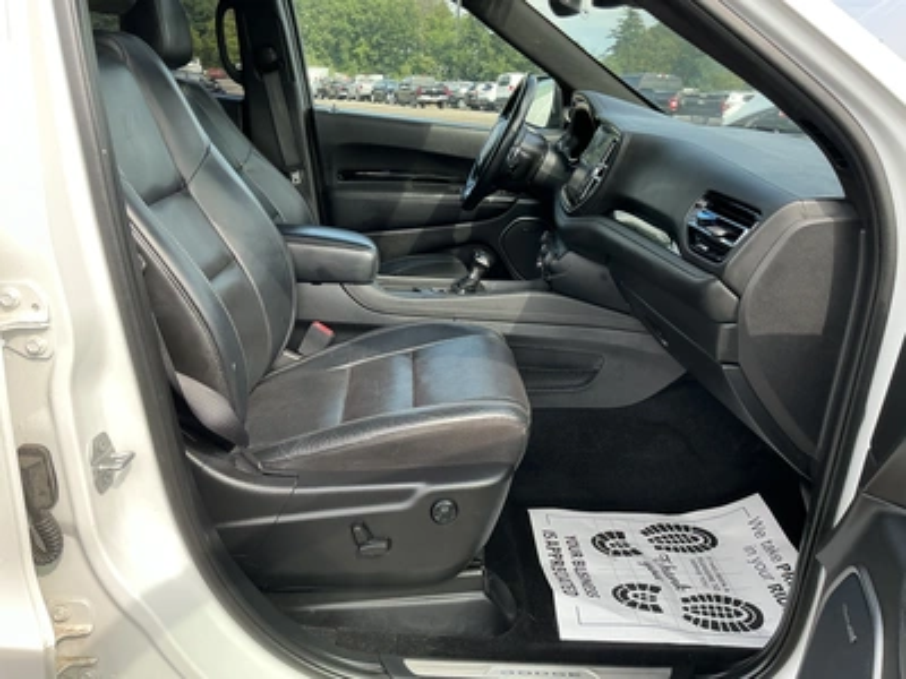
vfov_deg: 49.7
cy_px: 340
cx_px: 453
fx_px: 733
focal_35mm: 28
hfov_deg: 63.4
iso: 25
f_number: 1.8
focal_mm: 3
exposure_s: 1/172
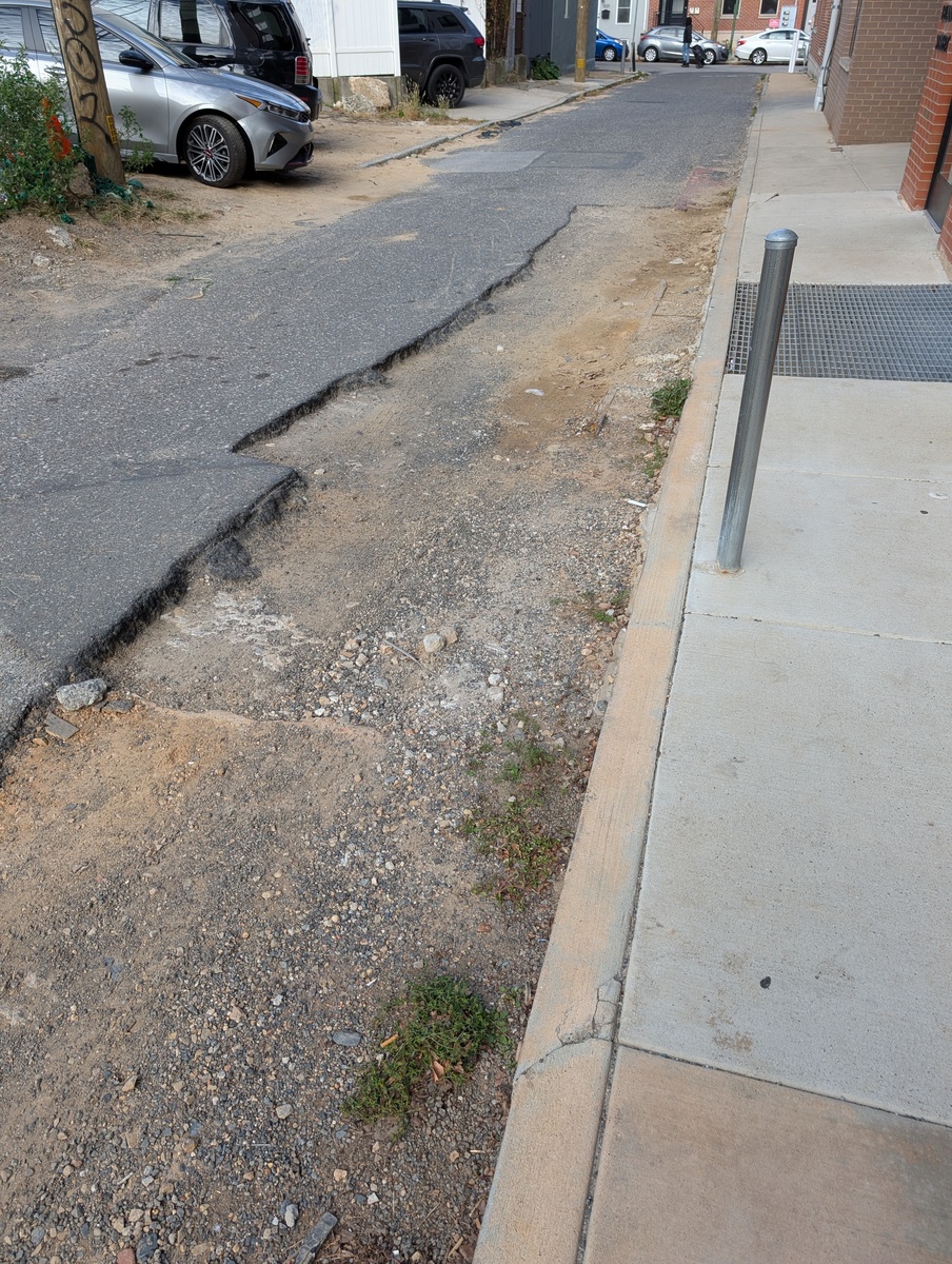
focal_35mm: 24
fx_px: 878
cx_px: 476
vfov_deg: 71.5
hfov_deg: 57.0
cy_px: 632
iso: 23
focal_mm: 6.9
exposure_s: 1/292
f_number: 1.68
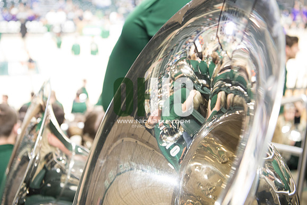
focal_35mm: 48
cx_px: 154
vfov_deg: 28.1
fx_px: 409
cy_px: 102
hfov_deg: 41.1
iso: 2000
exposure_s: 1/50
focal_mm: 48
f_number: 3.5
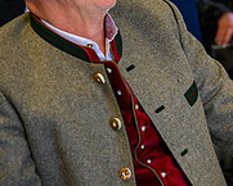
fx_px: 1283
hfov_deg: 10.2
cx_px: 279
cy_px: 69
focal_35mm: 186
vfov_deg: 8.3
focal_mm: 62
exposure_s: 1/250
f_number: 3.2
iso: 400
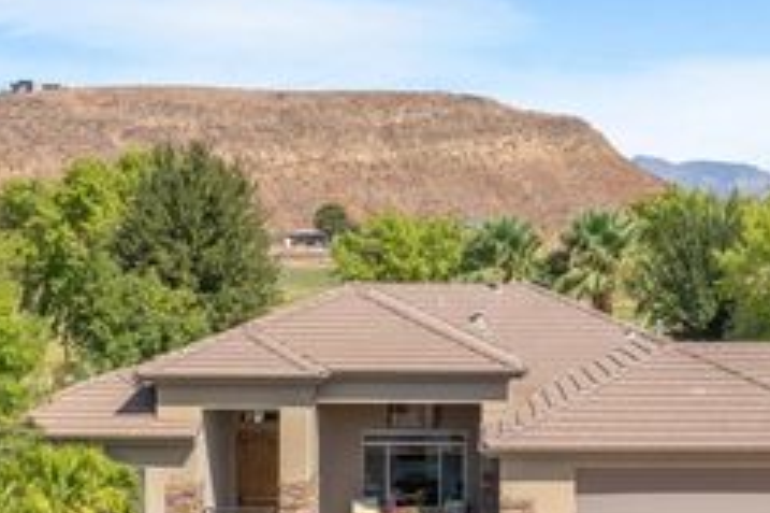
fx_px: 1261
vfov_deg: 23.0
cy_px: 245
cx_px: 499
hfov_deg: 33.7
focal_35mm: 59
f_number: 2.8
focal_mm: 8.38
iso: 100
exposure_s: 1/120
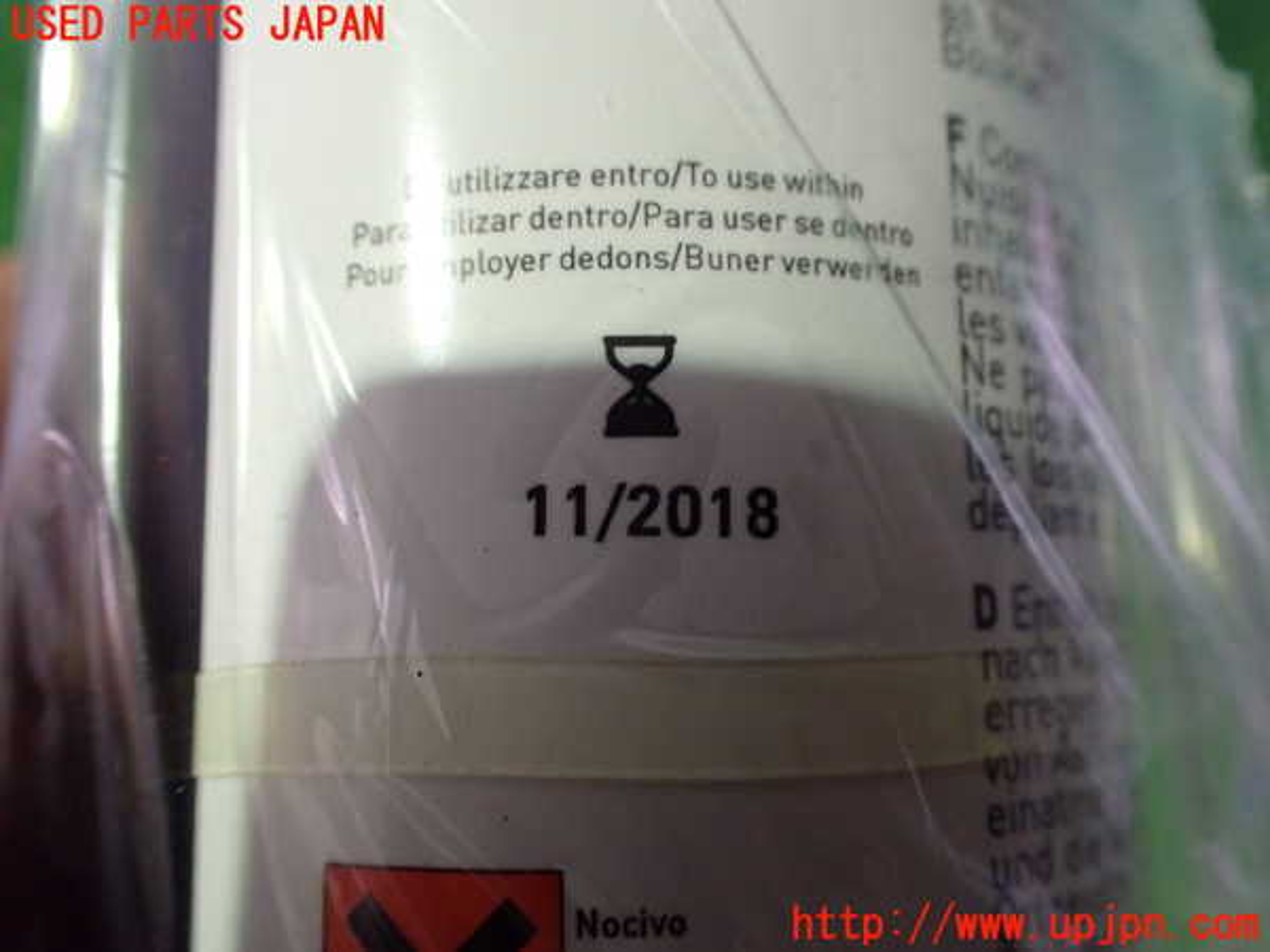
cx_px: 635
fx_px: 1101
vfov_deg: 46.8
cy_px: 476
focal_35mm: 30
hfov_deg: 60.0
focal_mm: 5.4
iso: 800
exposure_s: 1/50
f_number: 2.3
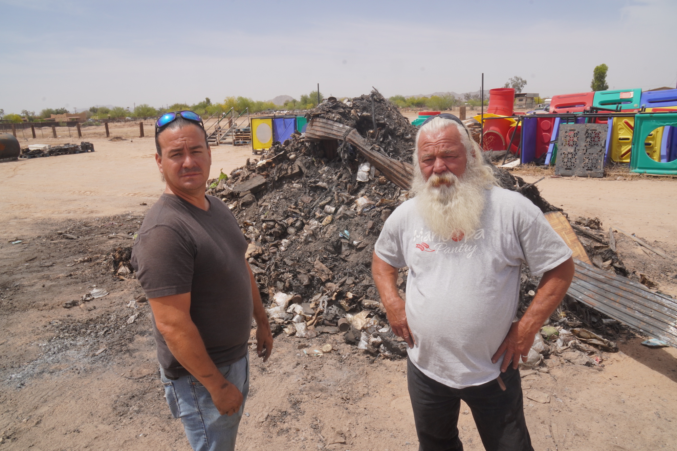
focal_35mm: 24
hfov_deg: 73.7
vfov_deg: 53.1
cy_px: 226
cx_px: 338
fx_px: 451
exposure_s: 1/40
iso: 100
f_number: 22
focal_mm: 16
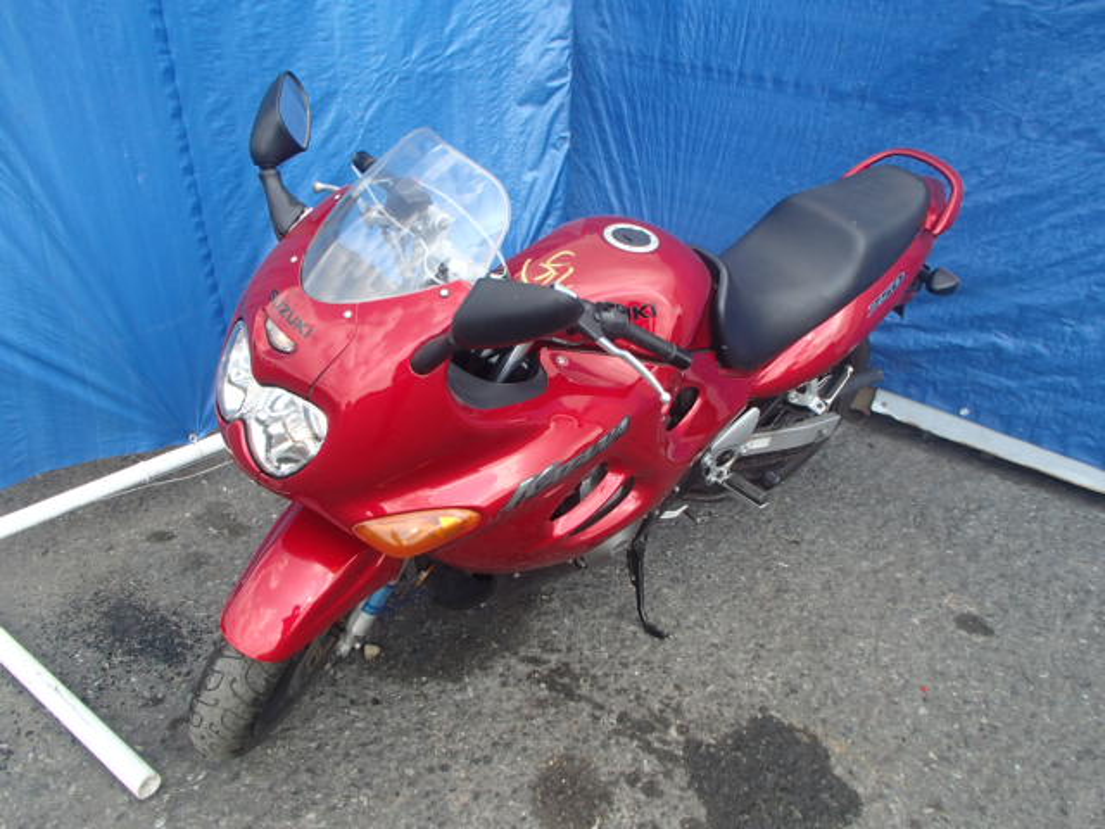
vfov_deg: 49.7
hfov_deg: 63.4
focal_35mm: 28
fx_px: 894
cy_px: 414
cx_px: 552
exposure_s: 1/200
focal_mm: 5
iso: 100
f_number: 3.9
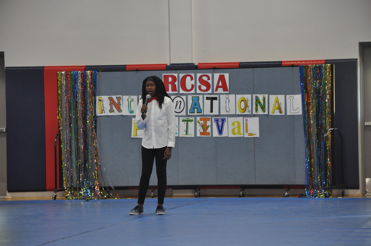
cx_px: 186
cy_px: 123
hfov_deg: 13.0
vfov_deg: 8.6
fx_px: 1631
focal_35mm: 159
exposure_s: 1/30
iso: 1100
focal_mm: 105
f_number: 5.6
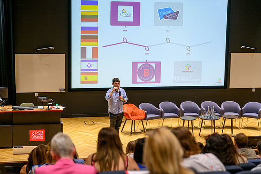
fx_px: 502
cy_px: 87
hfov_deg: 29.1
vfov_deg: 19.7
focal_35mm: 69
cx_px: 130
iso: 450
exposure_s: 1/200
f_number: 2.8
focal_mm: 69
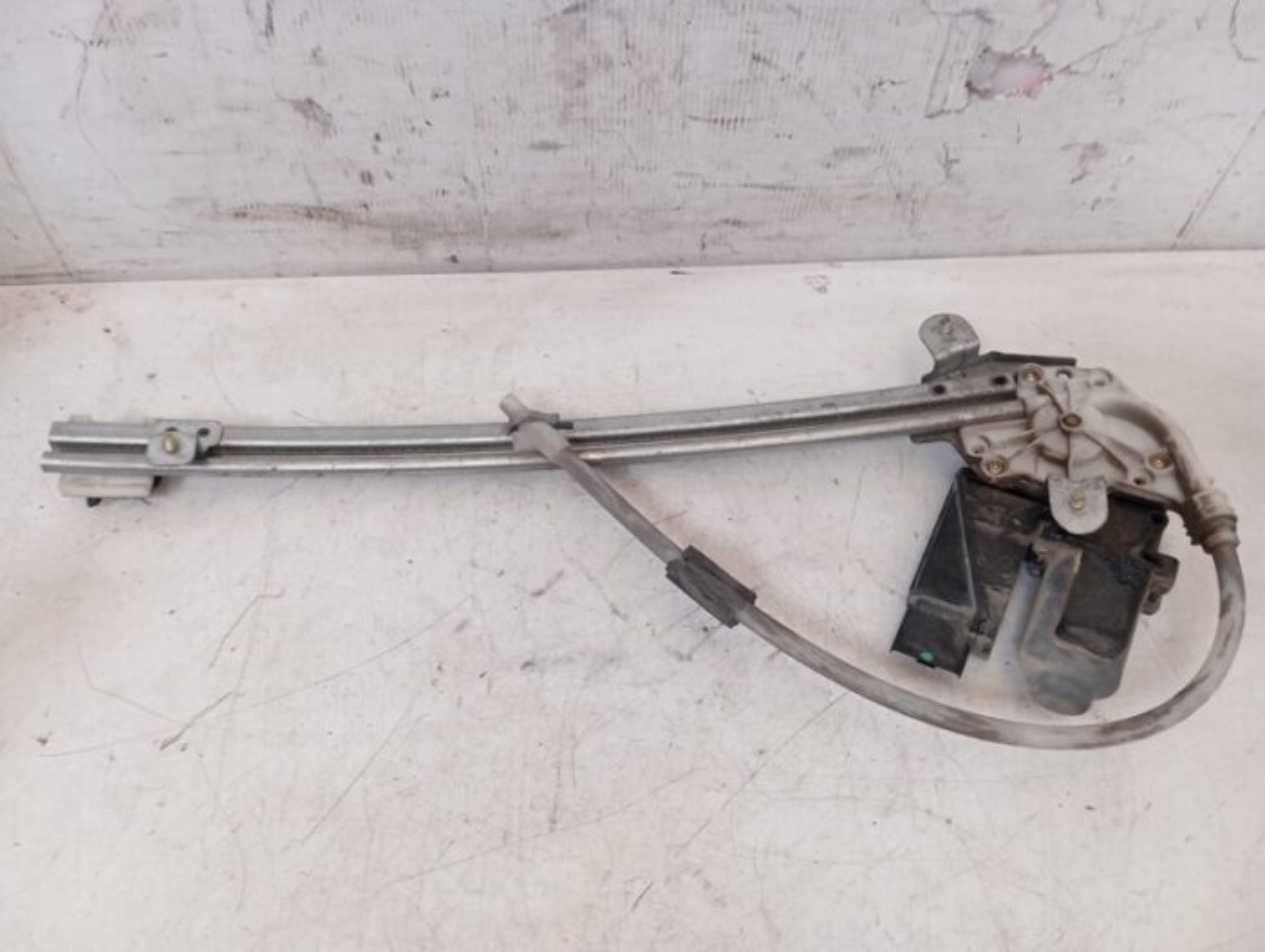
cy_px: 476
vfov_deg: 49.9
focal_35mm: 28
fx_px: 1025
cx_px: 632
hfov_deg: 63.4
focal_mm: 4.22
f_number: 1.8
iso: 232
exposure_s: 1/33.3
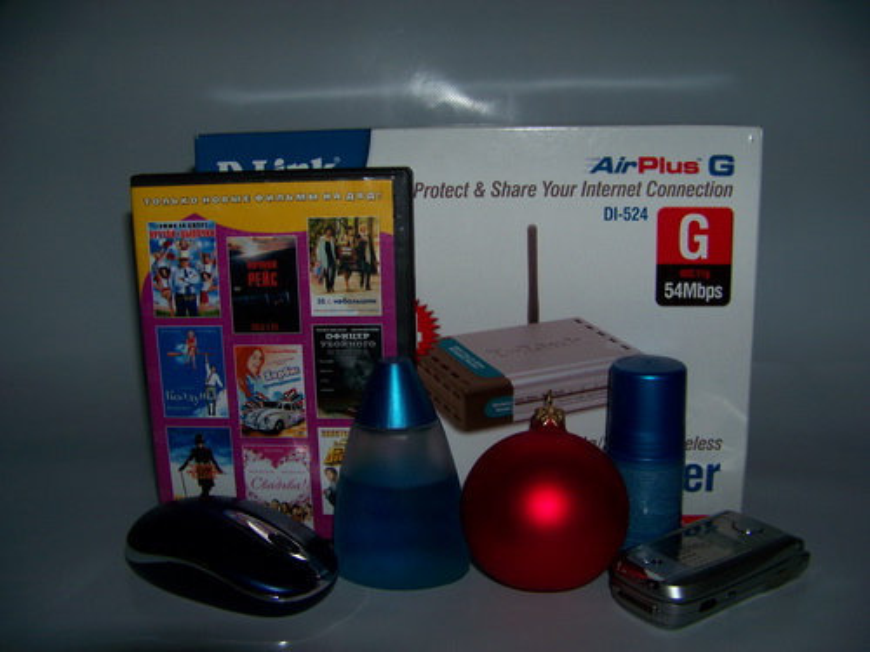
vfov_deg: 39.7
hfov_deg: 51.4
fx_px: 905
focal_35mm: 36
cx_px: 435
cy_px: 326
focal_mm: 5.85
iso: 100
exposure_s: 1/30
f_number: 2.8
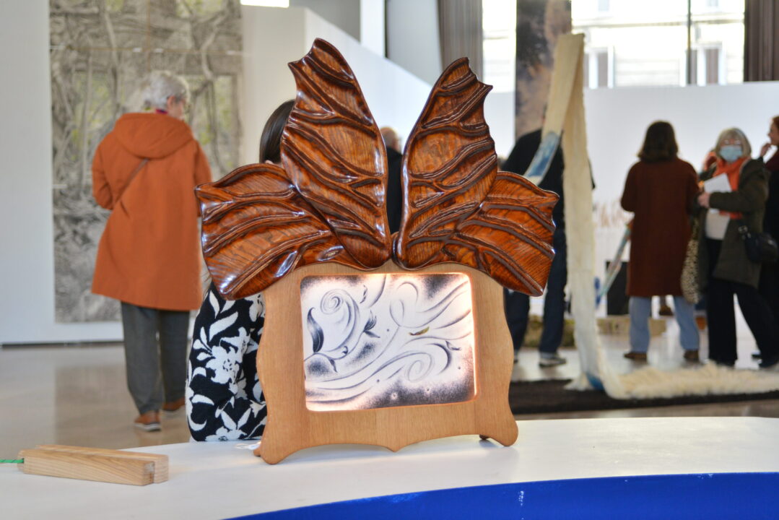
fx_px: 1299
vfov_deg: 22.6
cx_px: 390
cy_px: 260
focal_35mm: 60
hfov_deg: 33.4
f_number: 4.2
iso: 800
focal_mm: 60
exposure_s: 1/100
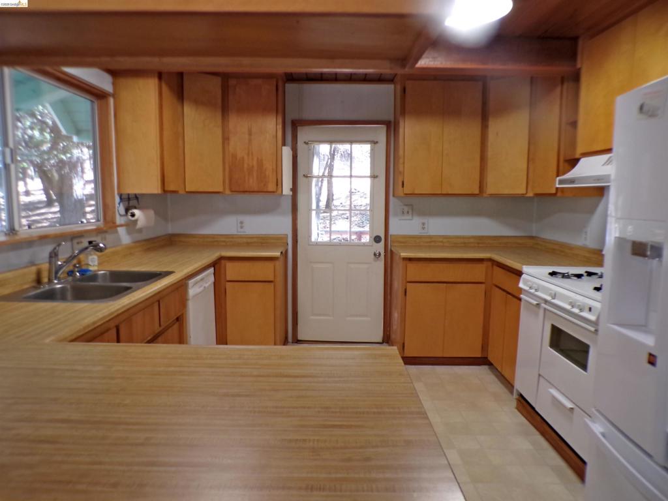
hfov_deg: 71.6
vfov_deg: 56.8
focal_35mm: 24
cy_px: 250
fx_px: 463
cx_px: 334
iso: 200
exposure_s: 1/34
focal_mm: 4.3
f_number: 3
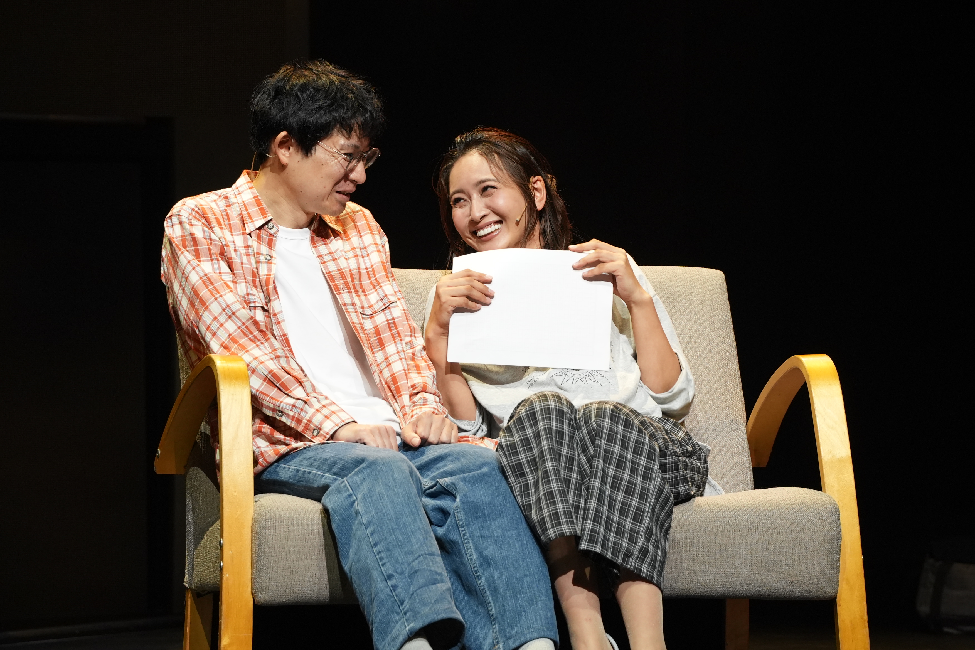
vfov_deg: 5.1
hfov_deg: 7.6
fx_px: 7312
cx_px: 488
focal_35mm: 270
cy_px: 325
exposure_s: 1/125
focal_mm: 180
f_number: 5
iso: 2000
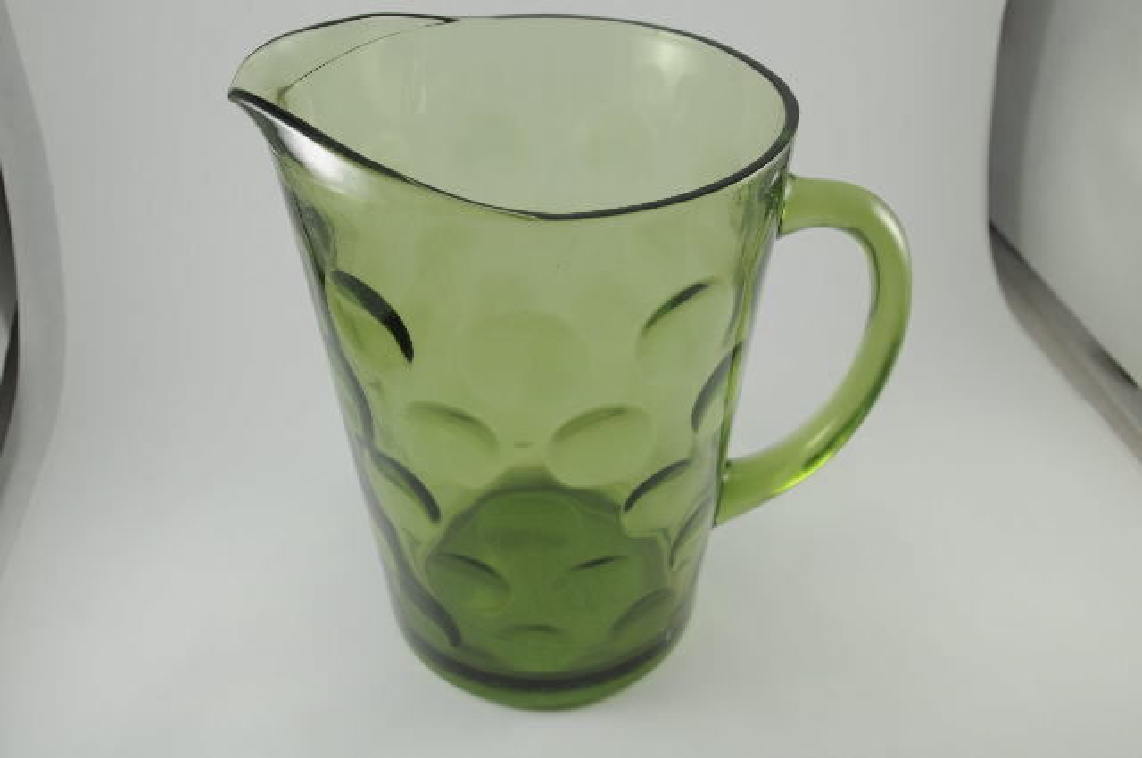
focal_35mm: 36
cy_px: 379
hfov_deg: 53.2
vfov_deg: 36.8
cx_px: 571
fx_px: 1141
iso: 200
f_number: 7.1
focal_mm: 24
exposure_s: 1/125
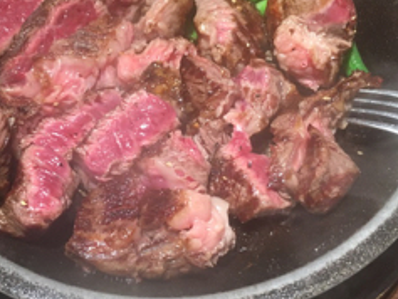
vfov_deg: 29.6
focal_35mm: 49
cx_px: 166
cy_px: 109
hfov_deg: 38.8
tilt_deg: -53.2
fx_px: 564
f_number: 2.2
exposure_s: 1/30
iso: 160
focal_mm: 4.15
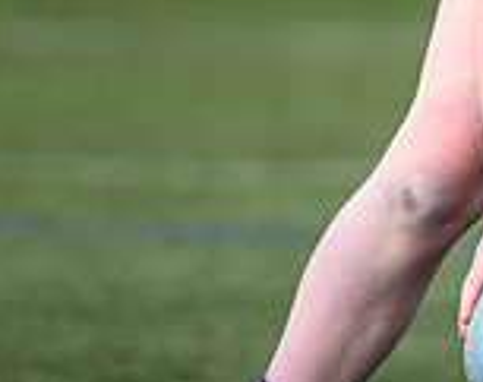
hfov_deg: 1.1
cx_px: 741
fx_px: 25545
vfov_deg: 0.9
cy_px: 21
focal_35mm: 1795
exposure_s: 1/3200
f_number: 3.2
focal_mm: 400
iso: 500
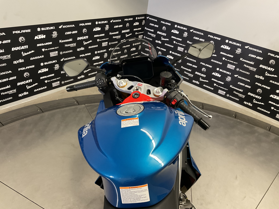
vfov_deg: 48.2
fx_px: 234
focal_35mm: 29
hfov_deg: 61.7
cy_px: 104
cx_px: 140
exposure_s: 1/40
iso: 250
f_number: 1.8
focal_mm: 3
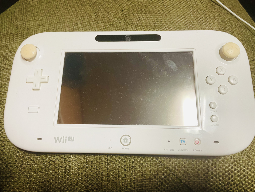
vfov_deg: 53.1
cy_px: 96
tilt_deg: -55.8
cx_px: 128
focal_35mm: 26
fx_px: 192
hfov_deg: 67.3
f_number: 1.6
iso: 200
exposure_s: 1/60
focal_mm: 4.2
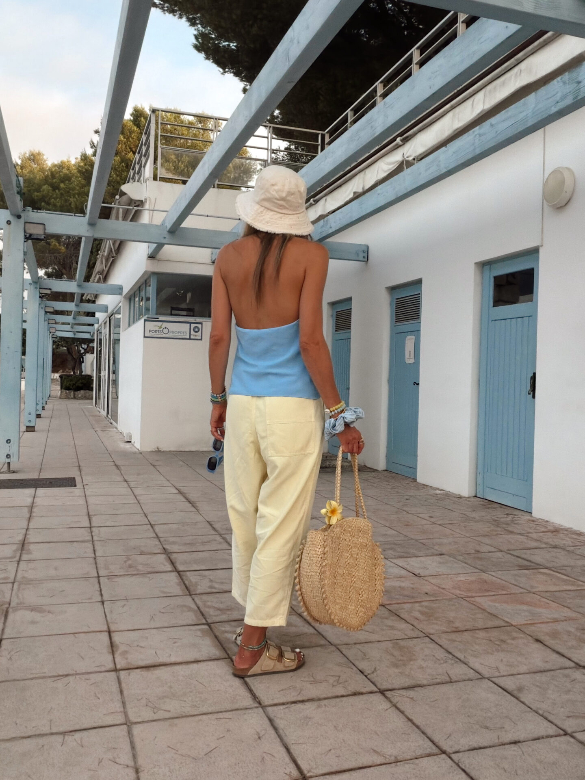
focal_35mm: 30
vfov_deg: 60.0
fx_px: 676
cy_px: 390
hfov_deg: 46.8
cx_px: 292
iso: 100
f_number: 1.9
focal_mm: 2.71
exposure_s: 1/923
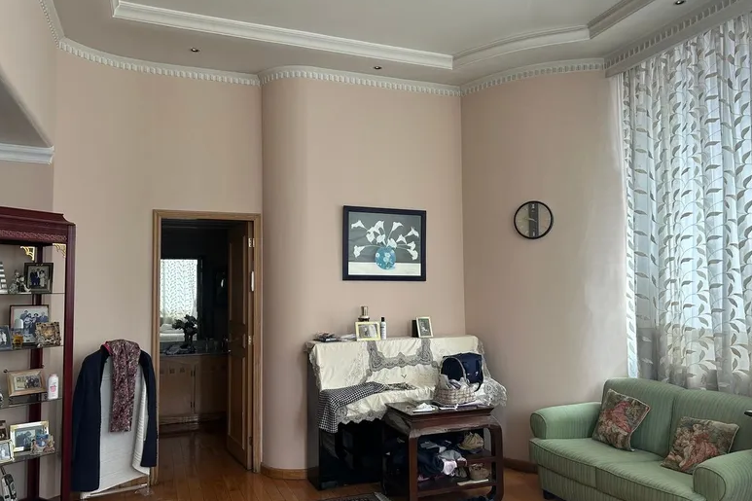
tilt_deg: +3.1
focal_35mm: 28
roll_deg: +0.1
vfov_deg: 46.4
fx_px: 585
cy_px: 249
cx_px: 374
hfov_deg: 65.5
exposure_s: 1/121
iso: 80
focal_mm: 5.7
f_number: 1.5
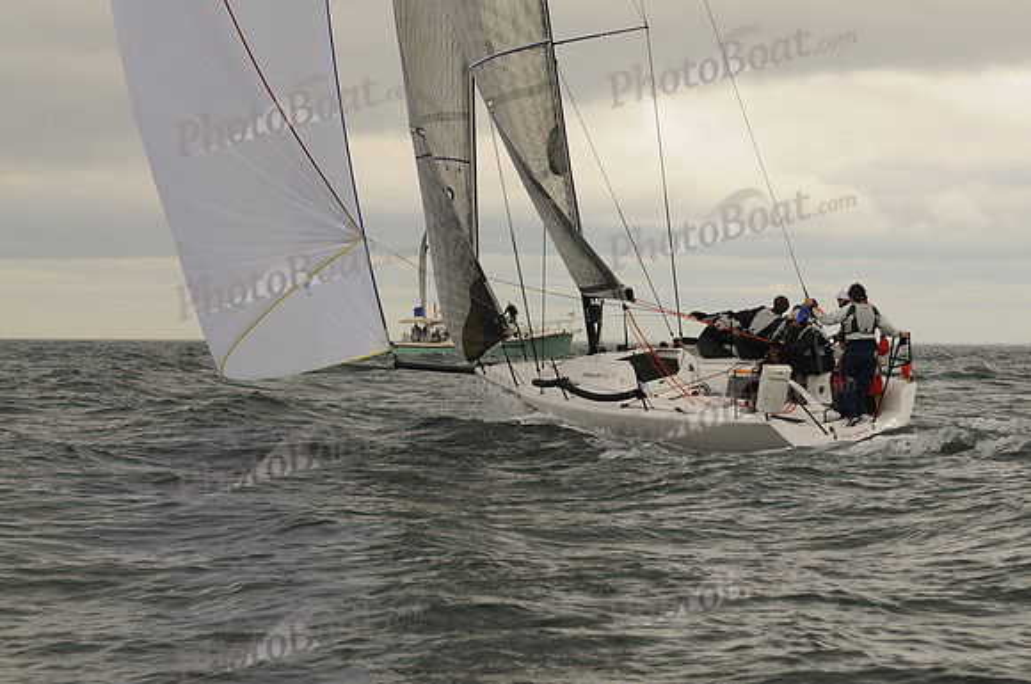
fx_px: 3432
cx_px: 516
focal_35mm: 120
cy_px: 342
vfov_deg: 11.4
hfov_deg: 17.1
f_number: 6.3
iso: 200
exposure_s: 1/640
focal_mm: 80
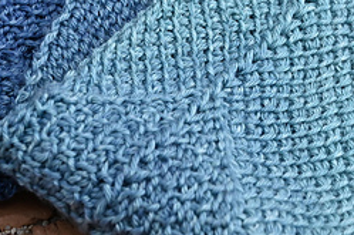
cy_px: -9
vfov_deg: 11.2
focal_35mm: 121
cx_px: 230
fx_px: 1188
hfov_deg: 16.9
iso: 800
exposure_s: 1/160
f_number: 10
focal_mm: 47
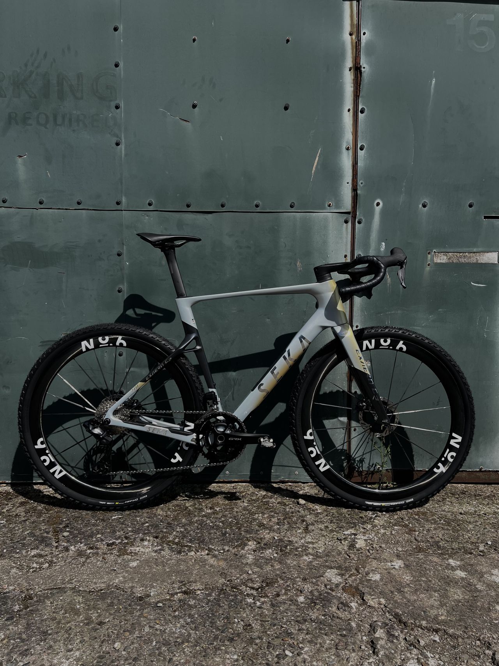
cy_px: 333
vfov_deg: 67.3
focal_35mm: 26
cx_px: 250
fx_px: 500
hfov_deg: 53.1
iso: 50
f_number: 1.5
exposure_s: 1/3257
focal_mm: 5.7
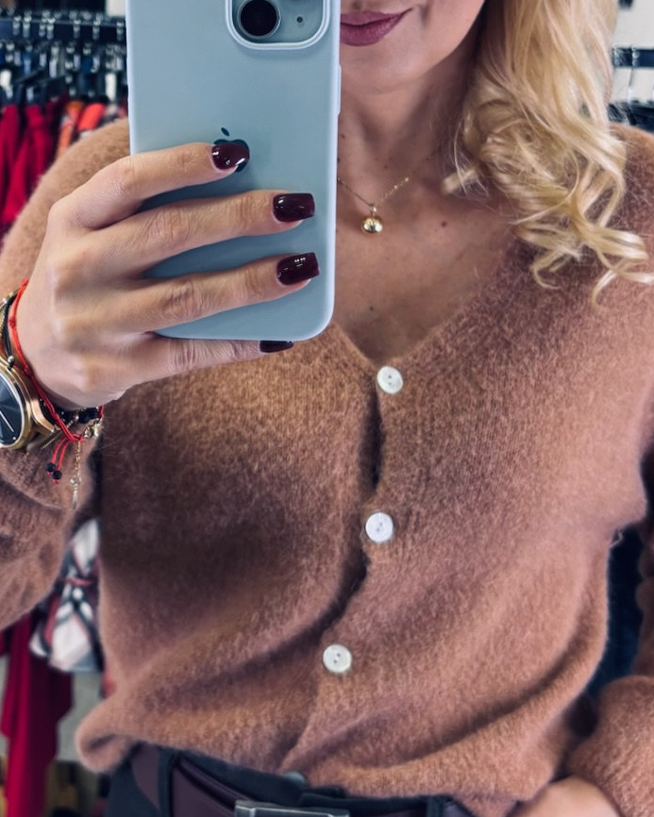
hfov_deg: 25.0
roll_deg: -4.8
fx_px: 1451
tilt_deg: -8.9
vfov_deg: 31.2
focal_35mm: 60
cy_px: 282
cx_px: 150
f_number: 1.6
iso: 100
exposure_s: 1/50
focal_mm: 5.96
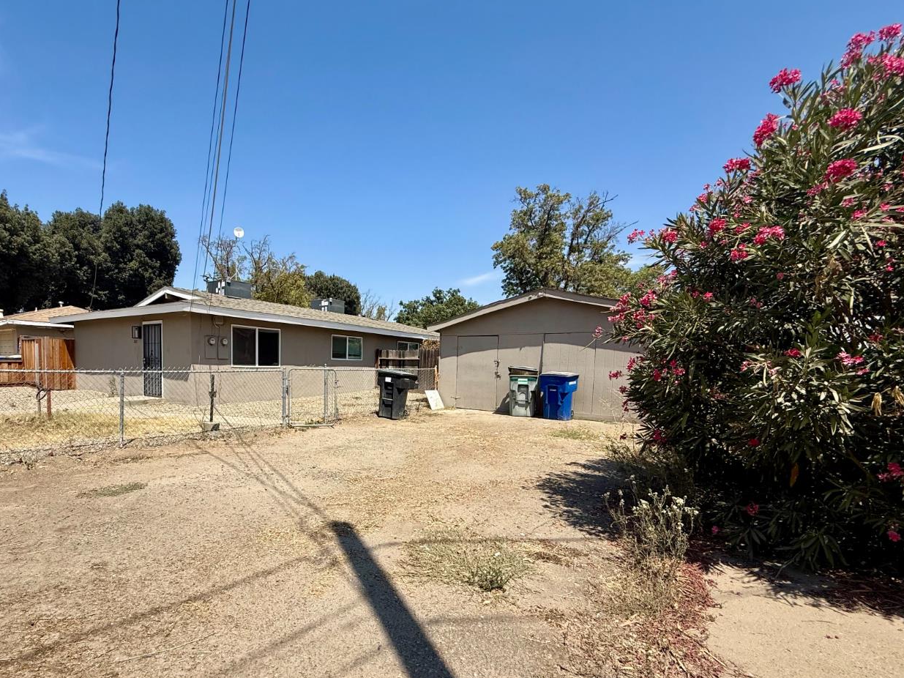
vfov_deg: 74.2
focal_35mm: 17
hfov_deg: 90.1
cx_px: 372
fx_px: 444
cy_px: 394
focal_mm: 2.22
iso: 50
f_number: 2.2
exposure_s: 1/2506
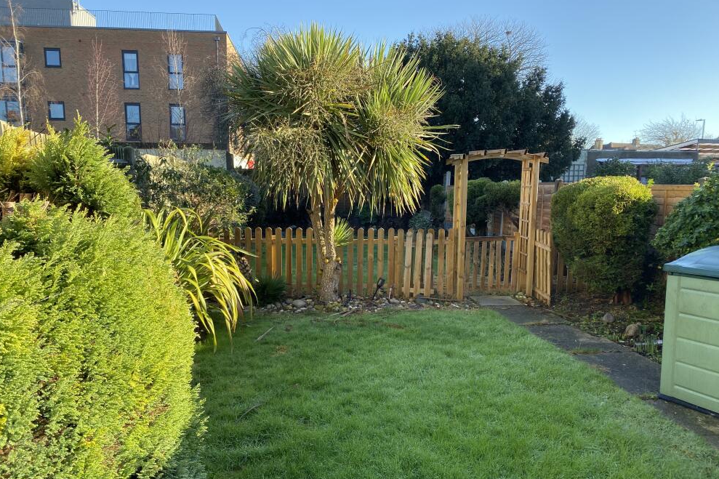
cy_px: 275
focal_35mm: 28
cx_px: 351
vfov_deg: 46.2
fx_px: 559
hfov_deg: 65.5
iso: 32
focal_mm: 4.25
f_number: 1.8
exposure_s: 1/326
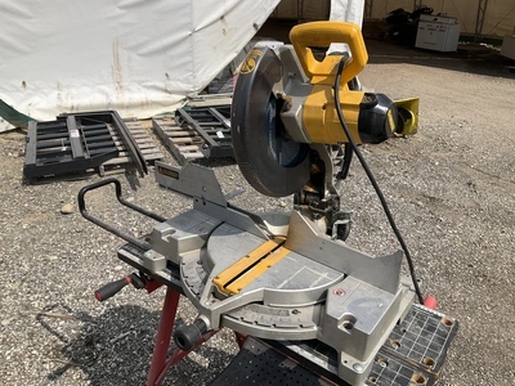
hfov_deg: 61.7
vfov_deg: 48.2
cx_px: 258
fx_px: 431
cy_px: 193
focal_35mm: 29
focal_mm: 3
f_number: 1.8
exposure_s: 1/2667
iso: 25
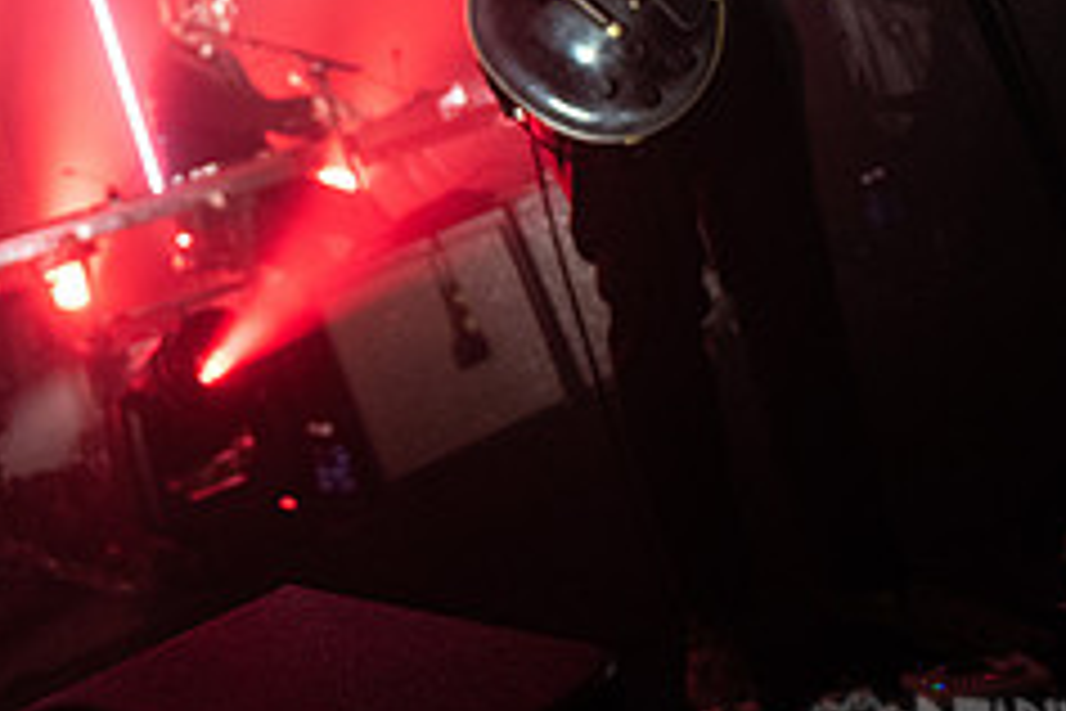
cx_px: 22
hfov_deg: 36.6
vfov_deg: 26.0
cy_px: -16
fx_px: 1451
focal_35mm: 49
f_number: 3.2
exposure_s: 1/125
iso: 3200
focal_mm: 20
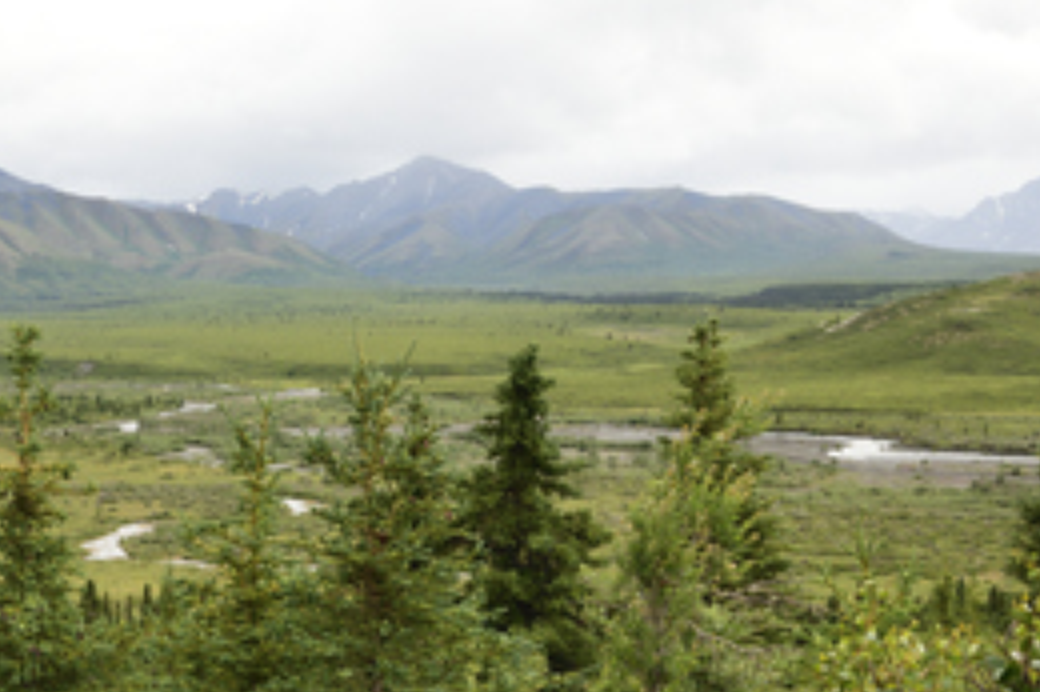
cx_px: 204
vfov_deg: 15.8
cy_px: 534
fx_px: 2483
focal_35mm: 86
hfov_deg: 23.3
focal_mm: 40
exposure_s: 1/40
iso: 160
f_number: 16
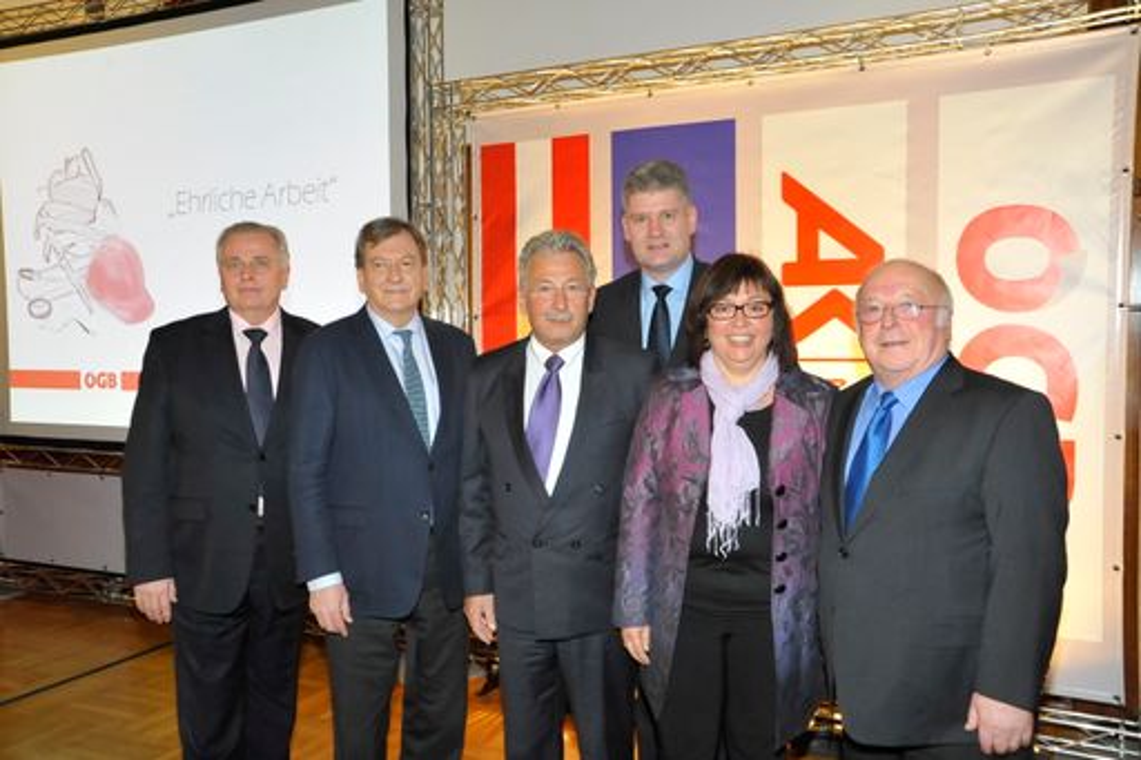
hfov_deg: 55.8
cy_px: 380
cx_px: 570
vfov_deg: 38.9
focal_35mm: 34
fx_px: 1077
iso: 3200
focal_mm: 34
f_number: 9
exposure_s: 1/100
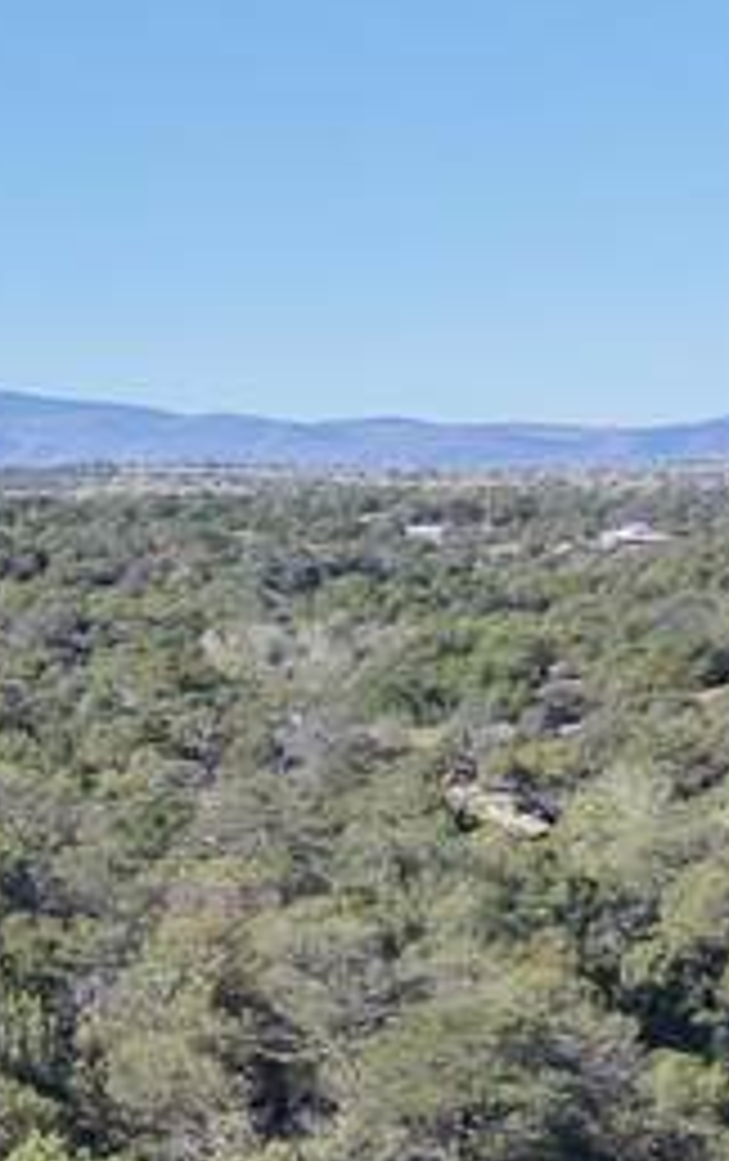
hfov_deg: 7.7
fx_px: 3992
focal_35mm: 126
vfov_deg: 16.2
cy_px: 1206
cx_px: -2012
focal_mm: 8.67
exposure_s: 1/4000
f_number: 1.8
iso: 400
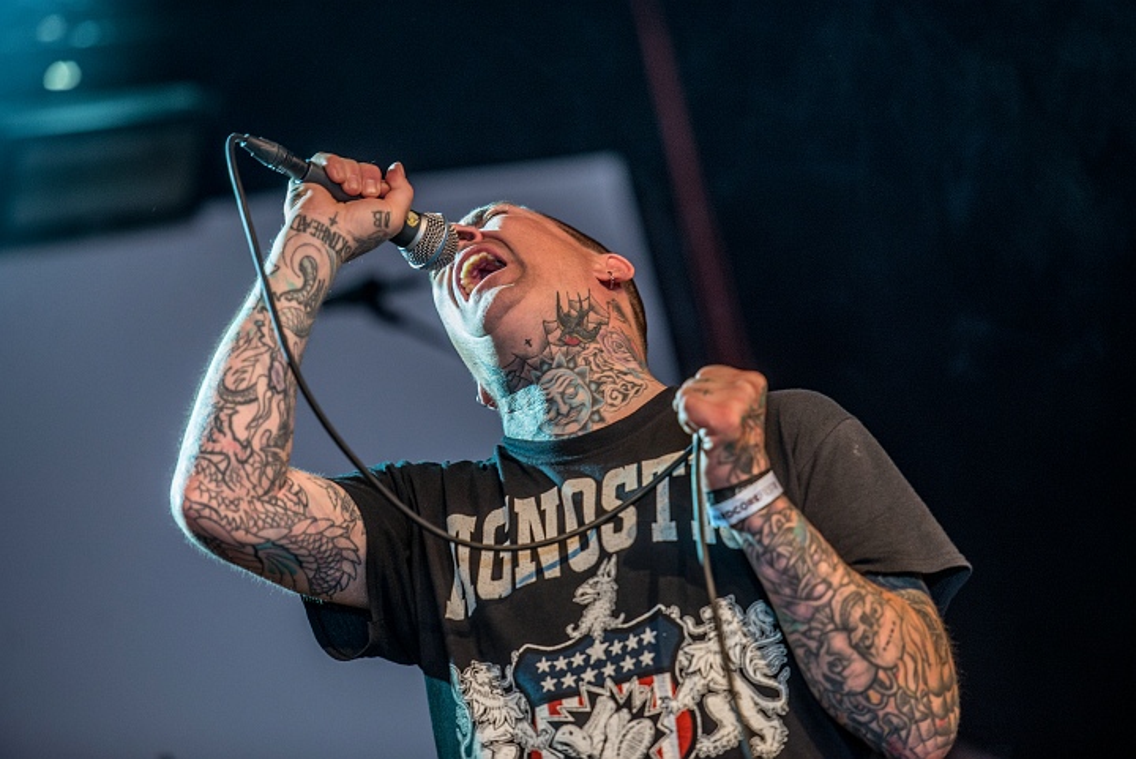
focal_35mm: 170
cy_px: 380
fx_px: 5367
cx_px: 568
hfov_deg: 12.1
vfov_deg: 8.1
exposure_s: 1/100
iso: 1600
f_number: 2.8
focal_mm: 170
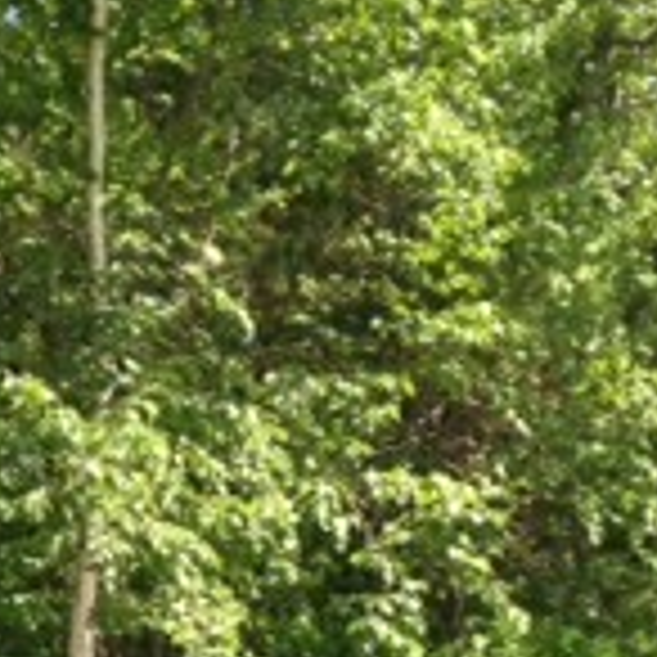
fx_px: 2749
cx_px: 144
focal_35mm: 128
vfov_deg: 13.5
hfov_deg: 13.6
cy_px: 562
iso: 50
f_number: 2.4
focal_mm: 4.12
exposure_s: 1/441
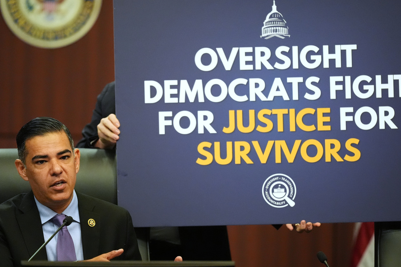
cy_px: 140
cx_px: 202
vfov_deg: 3.2
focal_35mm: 435
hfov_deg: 4.7
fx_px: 4843
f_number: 2.8
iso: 6400
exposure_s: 1/800
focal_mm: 400
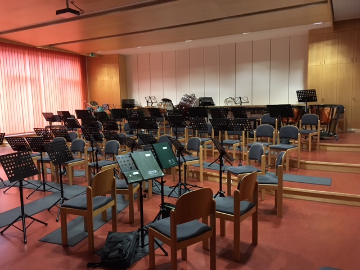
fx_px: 302
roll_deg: +1.6
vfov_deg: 48.2
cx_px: 180
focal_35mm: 29
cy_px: 135
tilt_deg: -6.2
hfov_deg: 61.7
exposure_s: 1/17
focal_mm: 4.15
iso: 250
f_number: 2.2
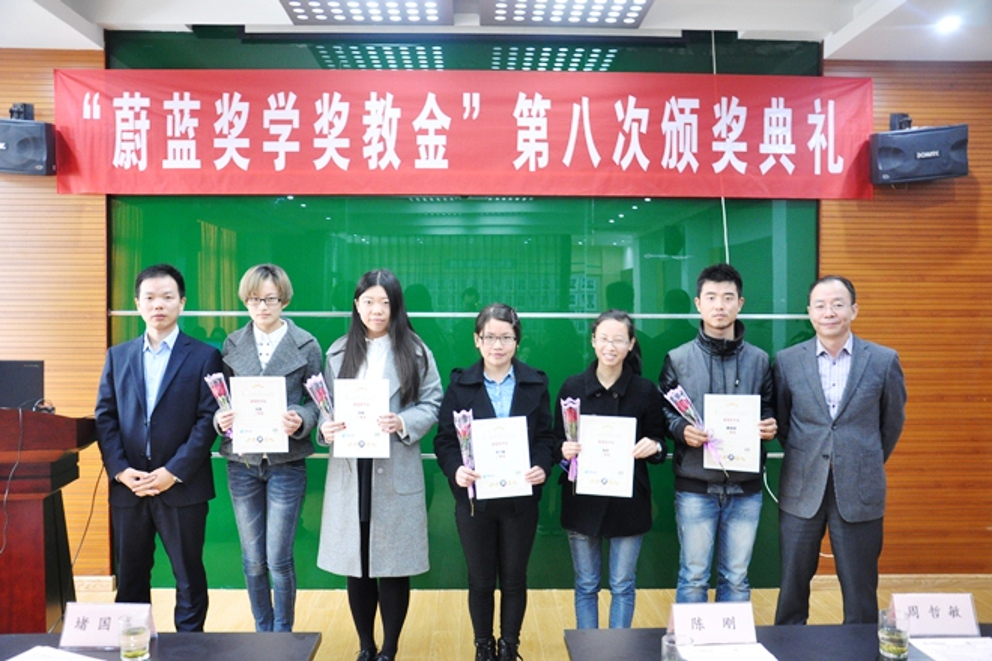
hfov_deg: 59.5
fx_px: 868
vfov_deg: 41.7
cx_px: 496
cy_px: 330
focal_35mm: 32
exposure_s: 1/8
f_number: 3.8
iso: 1600
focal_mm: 21
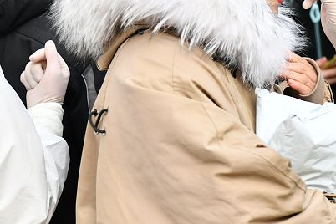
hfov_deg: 11.3
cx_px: 361
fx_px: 1671
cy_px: 69
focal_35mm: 179
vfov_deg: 7.7
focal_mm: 60
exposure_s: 1/640
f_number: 2.8
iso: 200
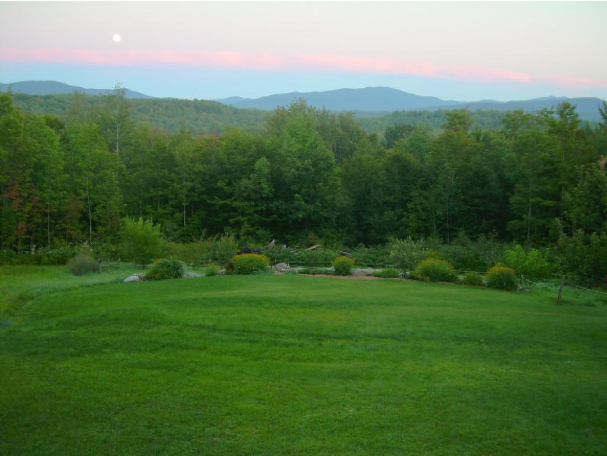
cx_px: 304
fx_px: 667
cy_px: 228
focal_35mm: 38
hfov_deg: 49.0
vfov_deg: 37.8
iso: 50
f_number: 2.8
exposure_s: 1/8.7
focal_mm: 6.3
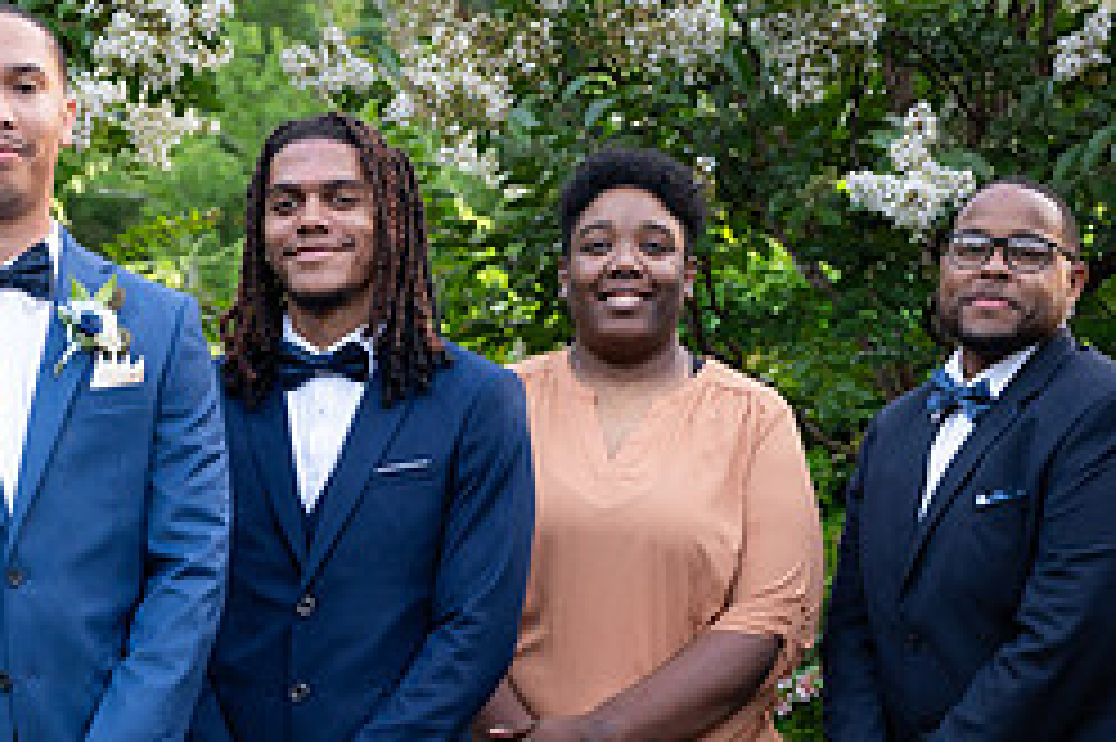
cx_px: 50
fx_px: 3624
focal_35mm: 117
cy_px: 746
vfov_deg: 11.6
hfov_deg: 17.2
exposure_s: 1/250
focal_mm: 50
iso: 800
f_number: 4
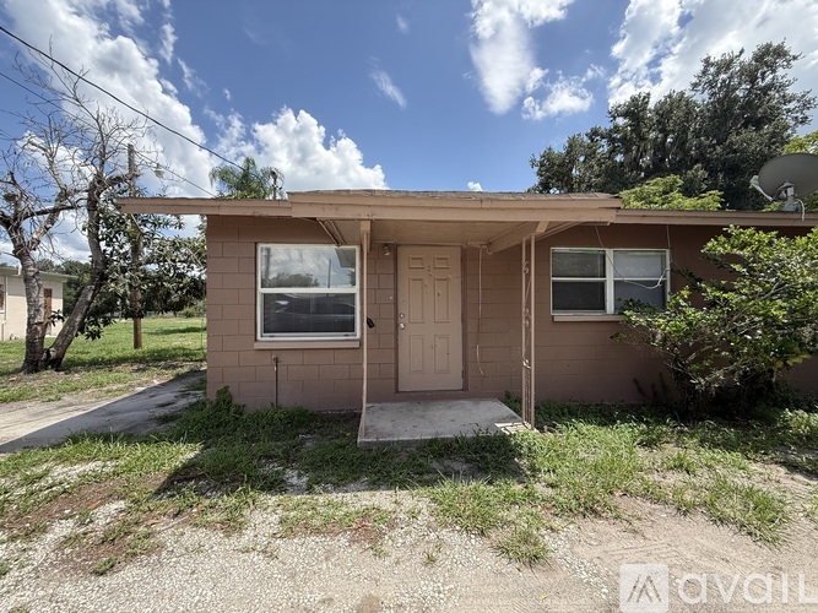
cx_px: 409
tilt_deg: +0.9
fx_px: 331
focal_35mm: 14
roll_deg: +0.7
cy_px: 306
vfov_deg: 85.7
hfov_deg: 102.1
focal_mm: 2.22
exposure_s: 1/760
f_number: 2.2
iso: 64
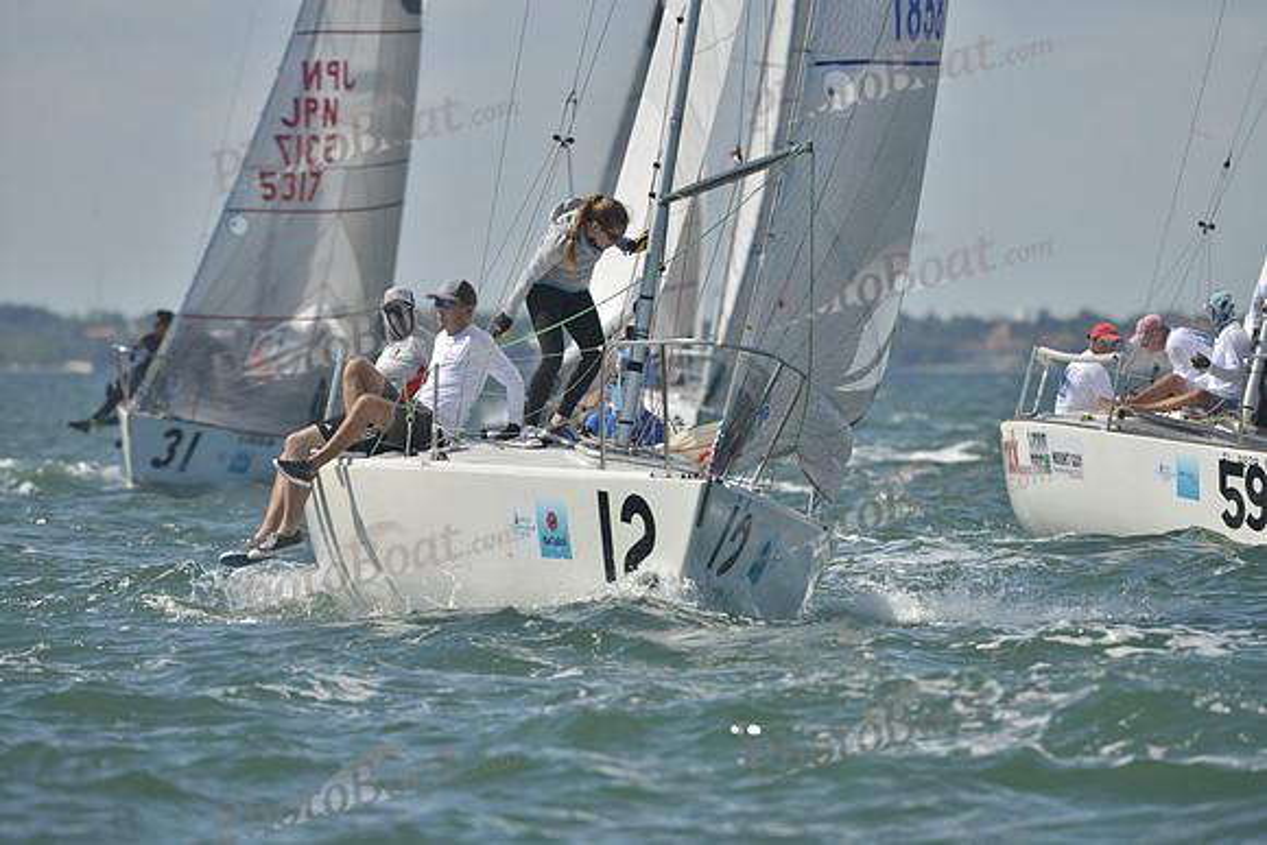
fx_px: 10560
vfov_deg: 4.6
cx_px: 634
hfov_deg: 6.9
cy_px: 422
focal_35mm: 300
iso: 200
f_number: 6.3
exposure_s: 1/1250
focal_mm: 300
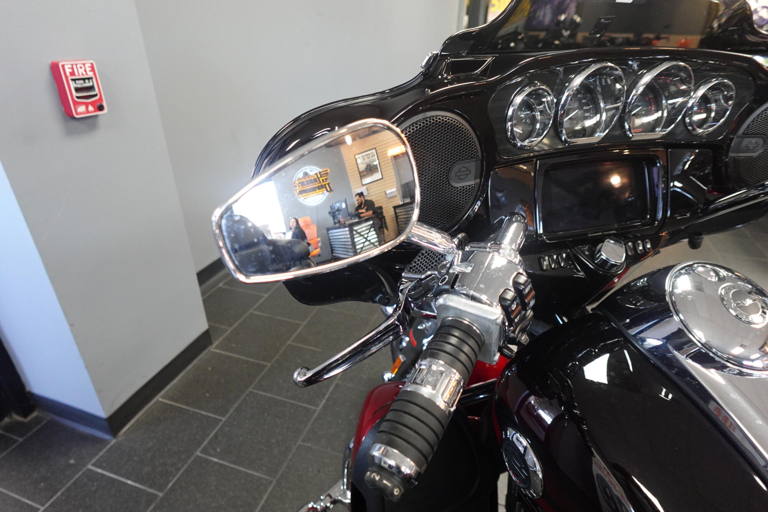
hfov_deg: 84.0
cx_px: 384
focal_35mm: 20
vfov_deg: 61.9
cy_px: 256
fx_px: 427
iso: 640
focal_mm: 7.6
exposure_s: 1/80
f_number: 2
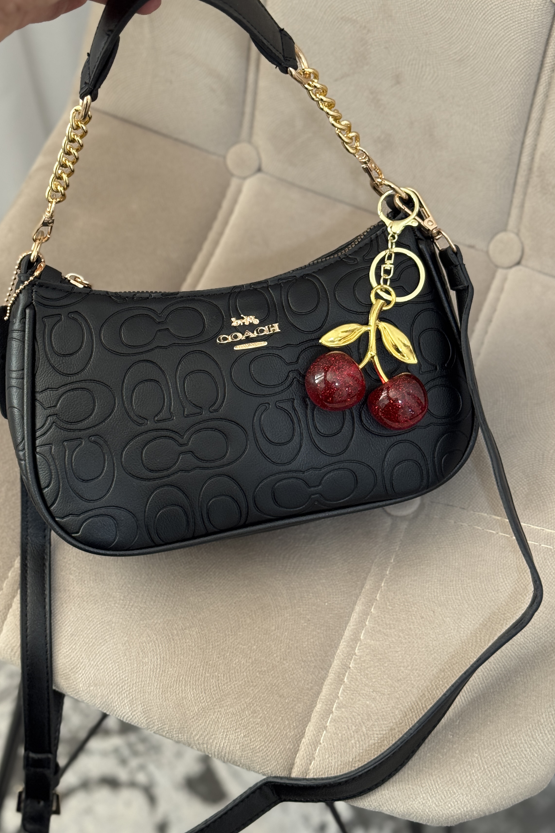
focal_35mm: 59
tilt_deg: -56.6
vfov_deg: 33.9
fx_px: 1365
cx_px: 224
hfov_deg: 23.0
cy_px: 349
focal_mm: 6.76
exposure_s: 1/100
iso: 125
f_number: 1.78
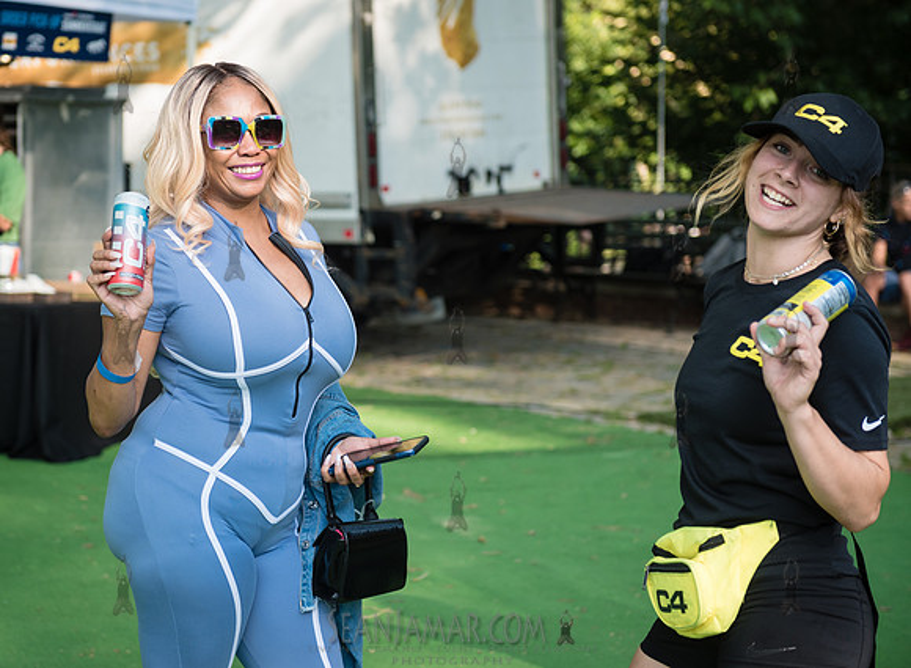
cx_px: 308
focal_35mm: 90
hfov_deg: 21.9
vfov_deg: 16.2
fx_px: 2346
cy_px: 296
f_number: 4
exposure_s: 1/320
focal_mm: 70
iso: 200
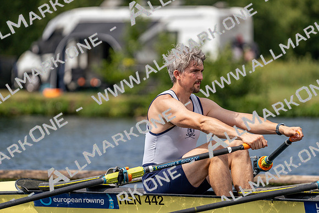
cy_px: 106
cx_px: 160
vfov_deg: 3.5
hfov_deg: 5.3
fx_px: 3439
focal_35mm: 388
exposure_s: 1/1600
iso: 250
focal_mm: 388
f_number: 6.3
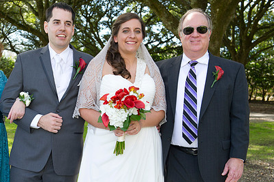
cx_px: 78
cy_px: 121
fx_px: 494
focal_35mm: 65
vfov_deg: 20.8
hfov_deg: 30.6
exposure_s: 1/125
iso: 320
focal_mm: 45
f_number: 5.6
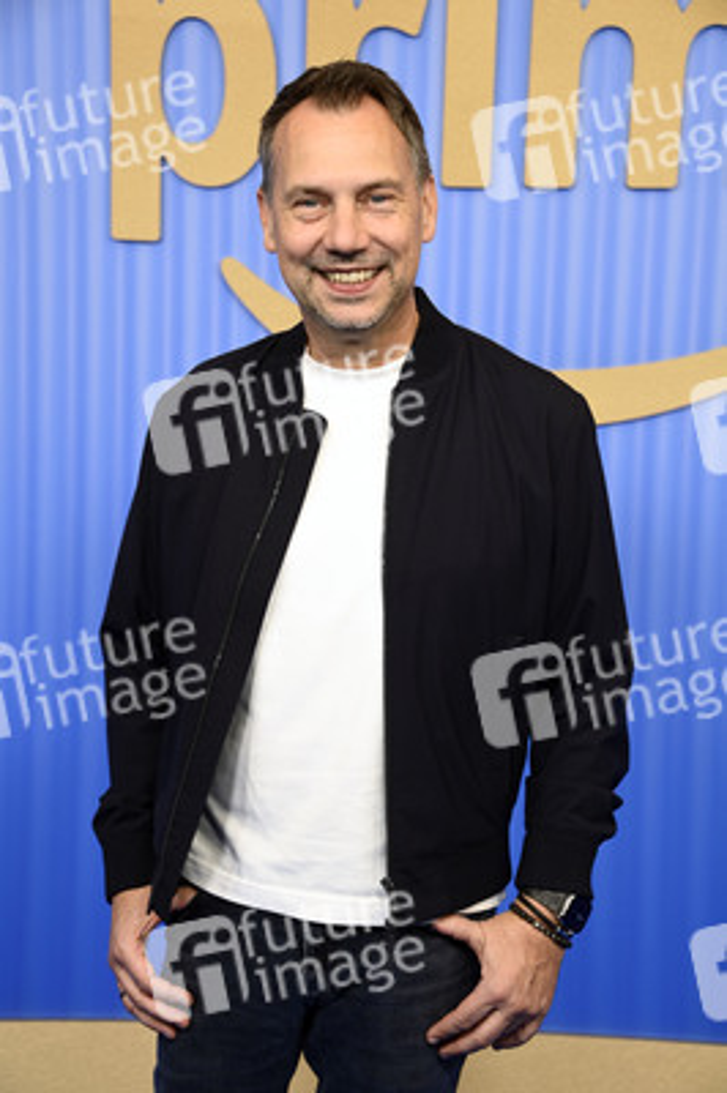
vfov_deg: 31.0
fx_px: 1972
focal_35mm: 65
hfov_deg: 20.9
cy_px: 546
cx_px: 364
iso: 400
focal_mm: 65
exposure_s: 1/125
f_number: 5.6
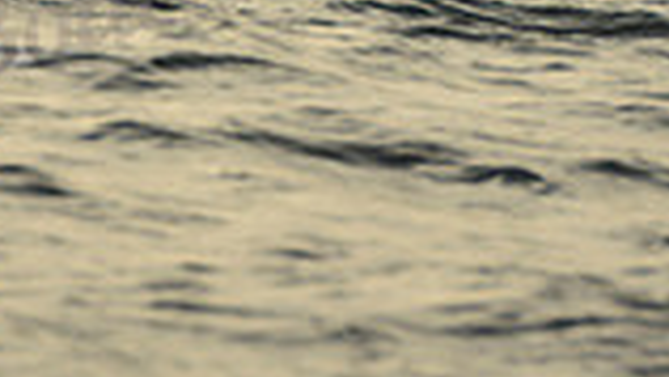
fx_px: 13611
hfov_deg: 2.8
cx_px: -529
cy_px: -116
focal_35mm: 767
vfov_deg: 1.6
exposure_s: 1/1250
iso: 200
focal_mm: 200
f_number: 8
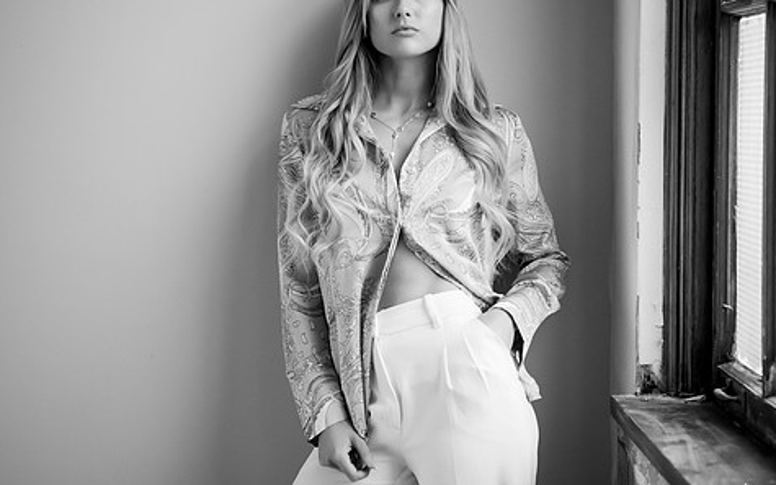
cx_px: 410
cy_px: 225
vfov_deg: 14.1
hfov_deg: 22.3
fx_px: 1967
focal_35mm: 93
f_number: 2.8
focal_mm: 70
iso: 3200
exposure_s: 1/800
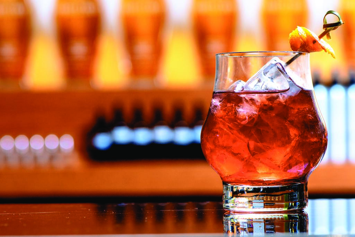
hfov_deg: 13.0
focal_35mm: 158
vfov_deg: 8.7
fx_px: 1553
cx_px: 178
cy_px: 118
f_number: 9
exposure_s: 1/200
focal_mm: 105
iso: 400
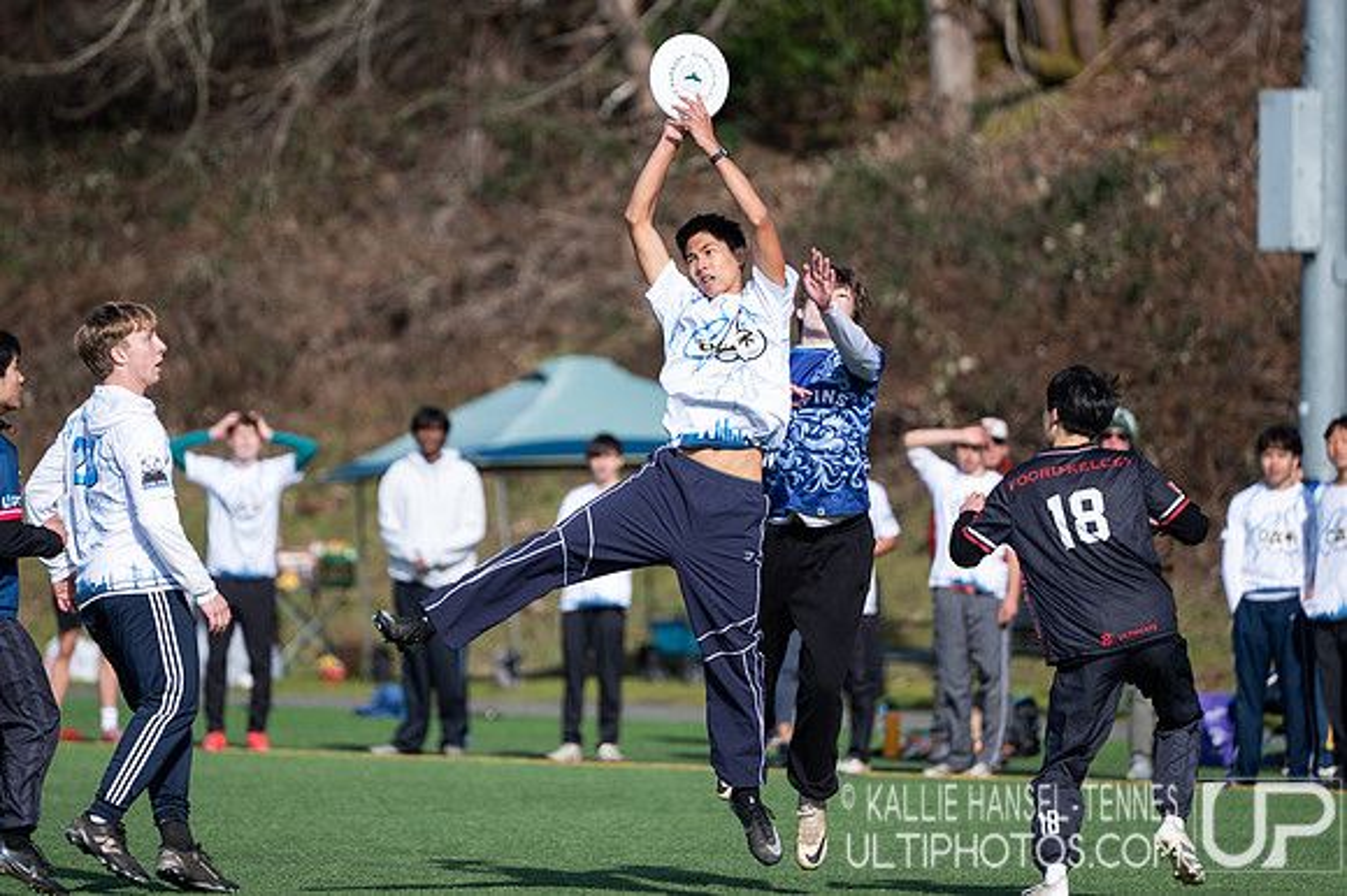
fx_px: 10289
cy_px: 372
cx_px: 656
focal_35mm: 275
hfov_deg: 7.5
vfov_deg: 5.0
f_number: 2.8
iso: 100
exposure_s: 1/1600
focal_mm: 200
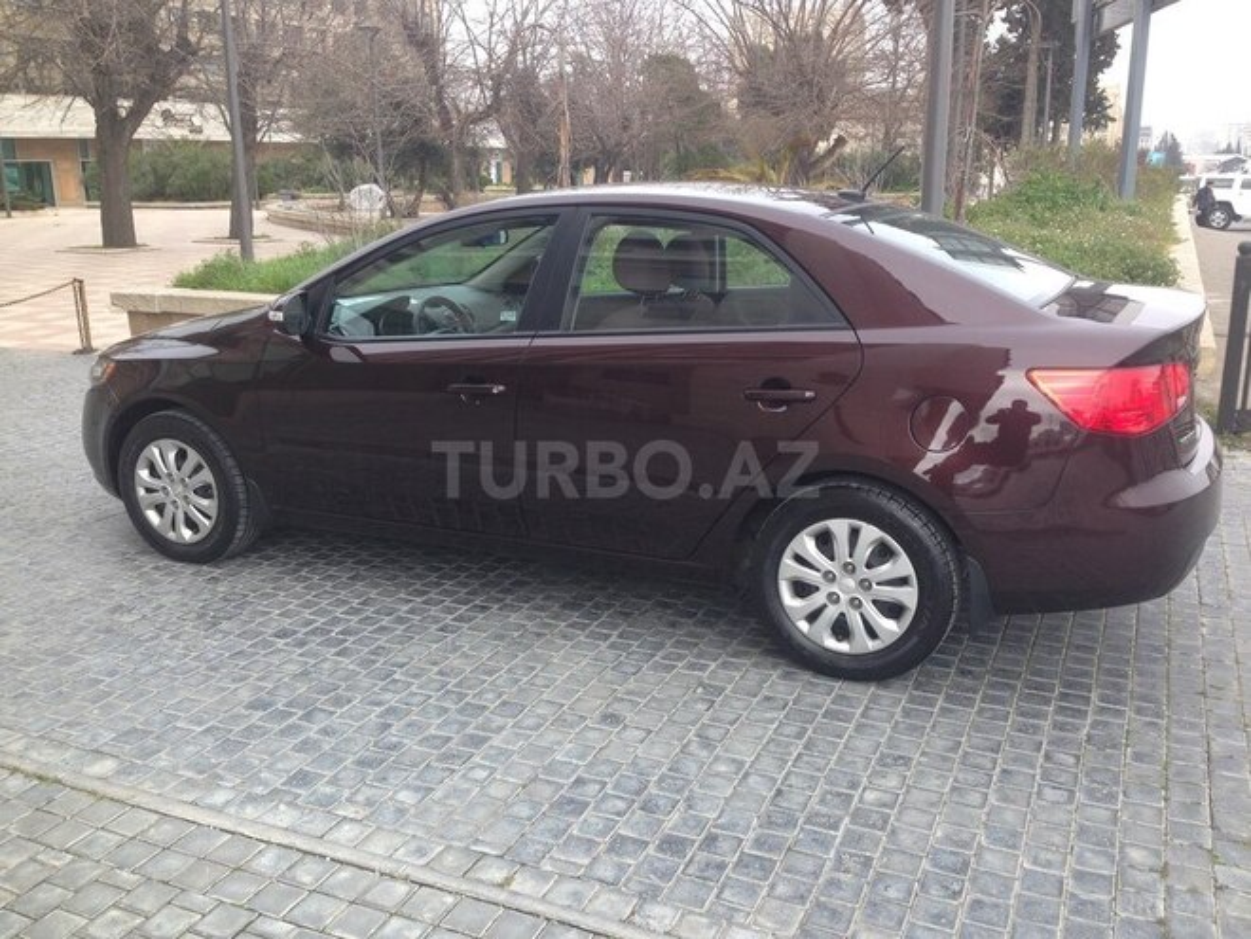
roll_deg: +0.2
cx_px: 626
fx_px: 1193
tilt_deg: -17.2
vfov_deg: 42.9
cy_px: 470
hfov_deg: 55.4
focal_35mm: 33
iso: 50
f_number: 2.4
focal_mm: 4.12
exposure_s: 1/227
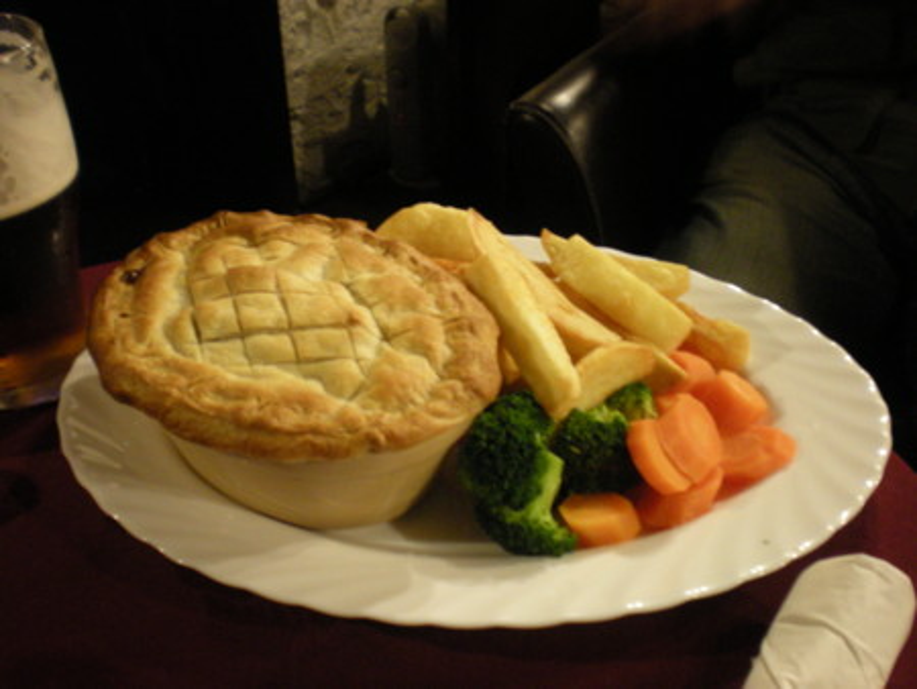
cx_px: 458
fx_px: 1007
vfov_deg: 37.8
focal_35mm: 38
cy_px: 344
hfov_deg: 49.0
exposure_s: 1/5.9
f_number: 3.1
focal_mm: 6.3
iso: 400
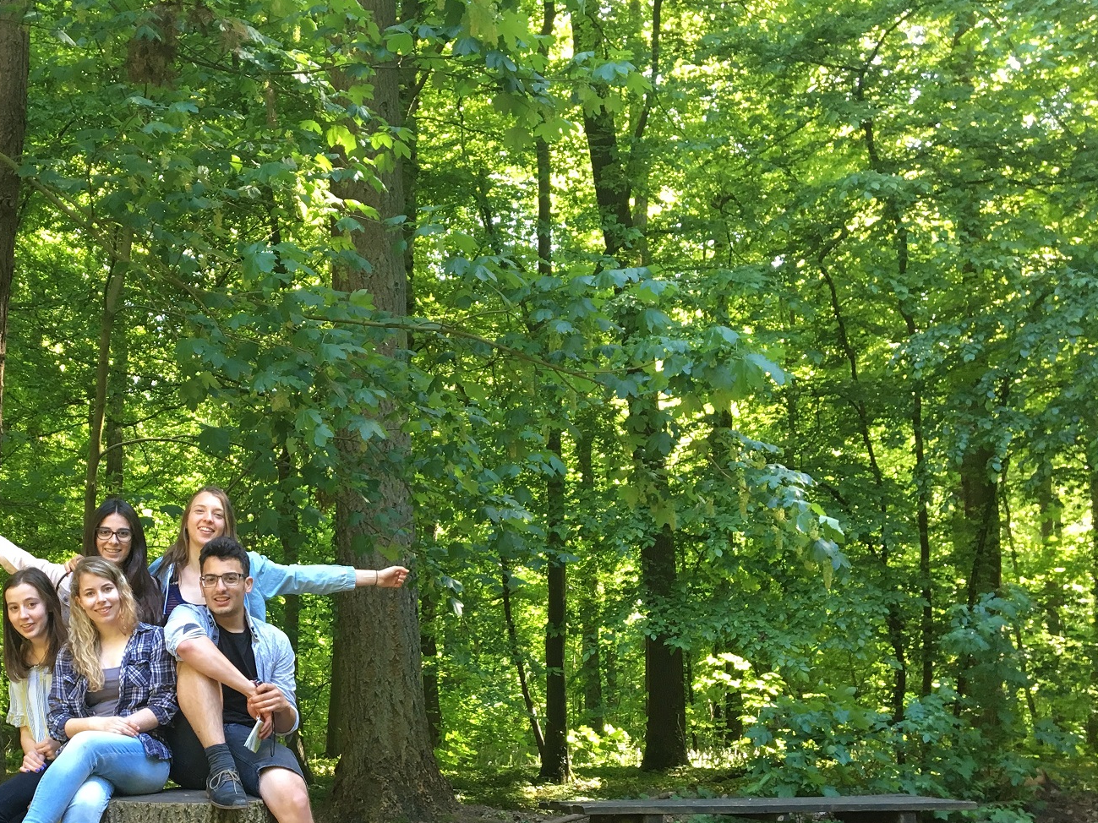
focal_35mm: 45
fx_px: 1427
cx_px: 263
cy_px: 635
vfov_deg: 31.5
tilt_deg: +5.4
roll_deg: +0.9
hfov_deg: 40.8
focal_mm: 4.15
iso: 40
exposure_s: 1/33
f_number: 2.2
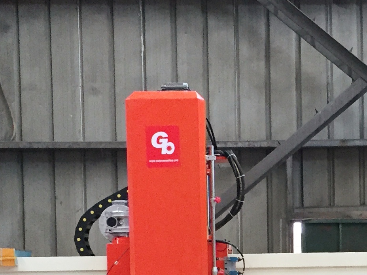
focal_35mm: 102
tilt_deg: -0.9
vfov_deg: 14.1
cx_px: 373
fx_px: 1081
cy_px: 321
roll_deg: +0.8
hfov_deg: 18.7
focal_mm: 4.15
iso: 160
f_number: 2.2
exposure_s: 1/30
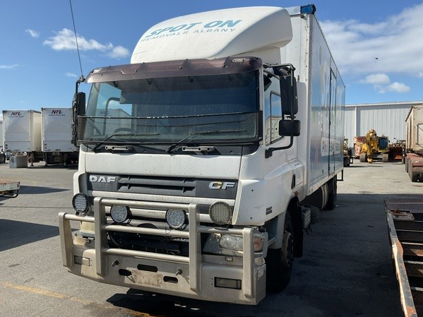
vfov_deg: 45.4
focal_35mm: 31
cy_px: 160
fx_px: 379
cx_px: 219
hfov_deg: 58.3
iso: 16
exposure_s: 1/2058
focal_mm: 3
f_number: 1.8
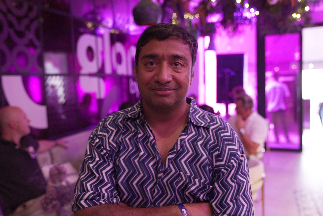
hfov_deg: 55.8
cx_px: 162
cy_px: 108
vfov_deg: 38.9
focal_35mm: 34
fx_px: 305
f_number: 2.8
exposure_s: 1/25
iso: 1000
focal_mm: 34
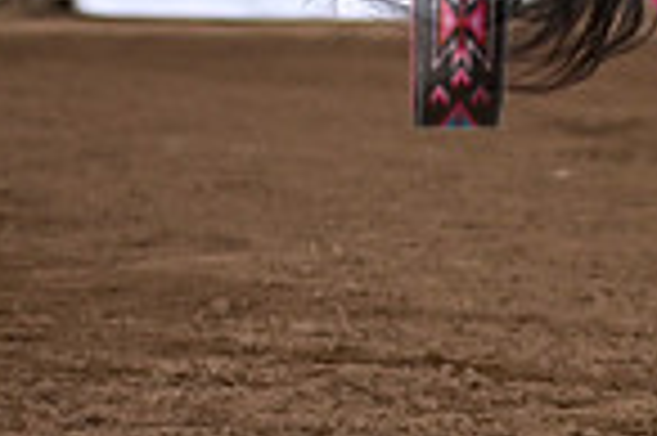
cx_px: 1242
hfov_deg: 3.7
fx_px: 10154
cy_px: -200
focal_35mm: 557
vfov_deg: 2.5
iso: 1600
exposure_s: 1/250
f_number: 3.5
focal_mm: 140
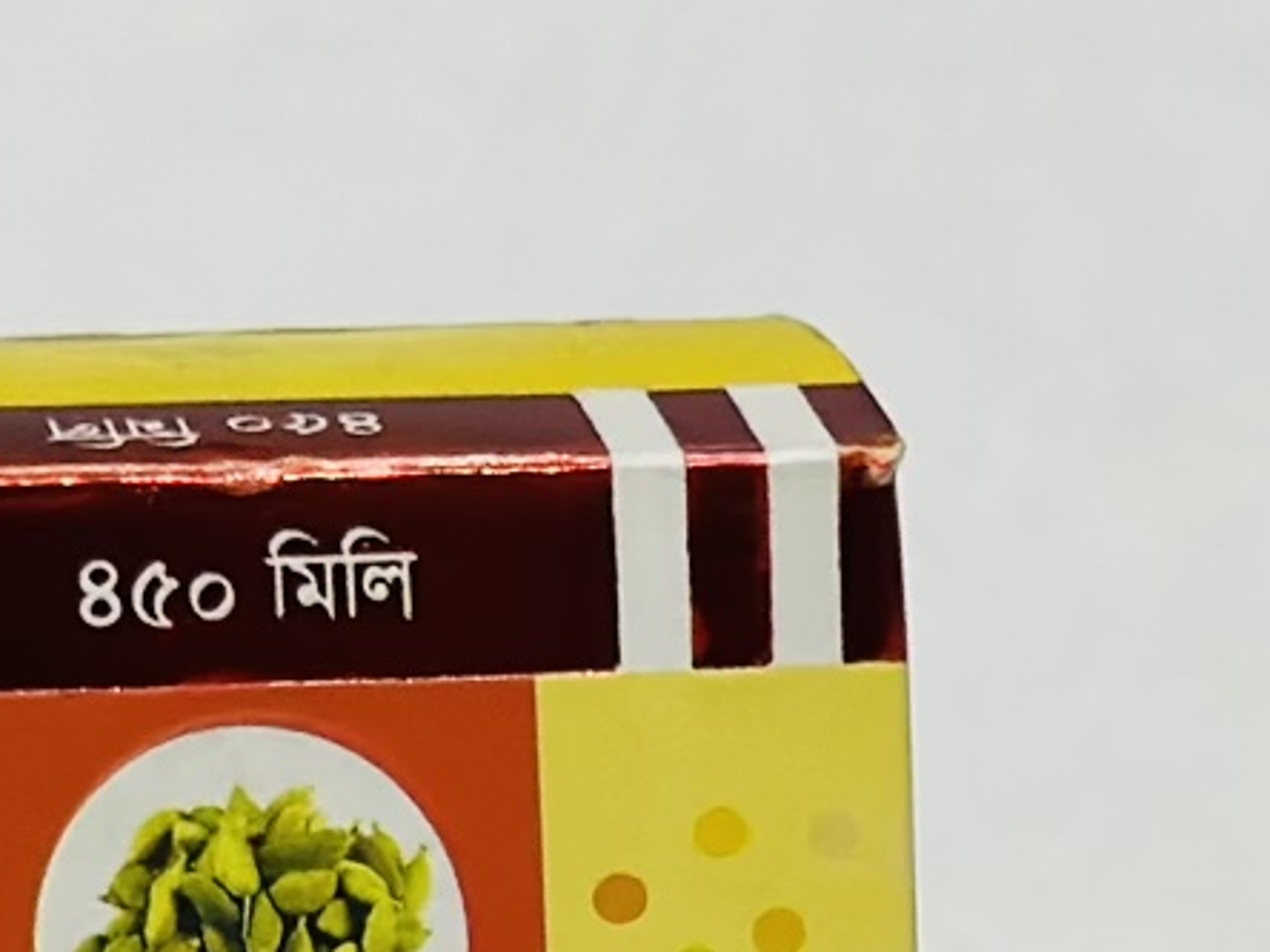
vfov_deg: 6.6
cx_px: 921
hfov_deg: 9.1
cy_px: 2018
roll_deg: -1.8
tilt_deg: -15.4
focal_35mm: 218
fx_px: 7998
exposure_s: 1/50
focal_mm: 6.86
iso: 320
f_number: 1.78
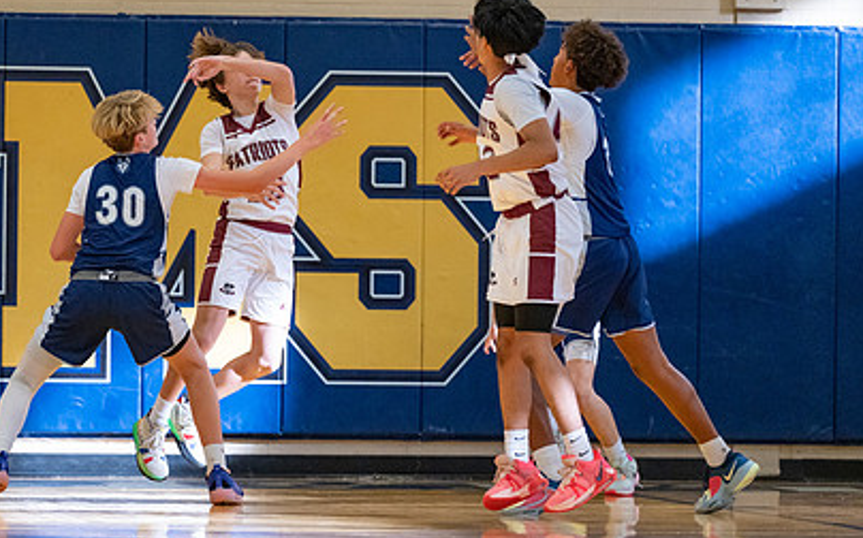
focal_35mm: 315
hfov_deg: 6.7
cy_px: 177
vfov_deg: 4.2
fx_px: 7405
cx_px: 245
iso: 5000
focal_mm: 200
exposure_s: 1/1000
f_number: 2.8
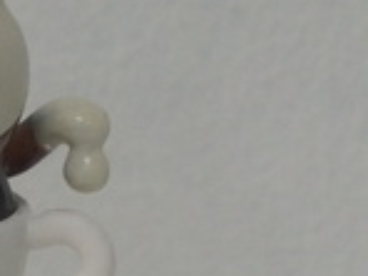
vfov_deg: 2.8
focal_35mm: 534
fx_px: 5679
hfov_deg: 3.7
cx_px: -70
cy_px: 234
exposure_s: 1/100
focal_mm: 55
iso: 1250
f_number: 5.6
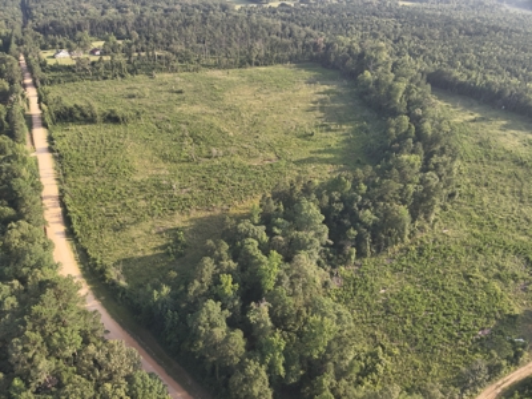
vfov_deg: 56.8
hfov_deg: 71.6
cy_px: 200
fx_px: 369
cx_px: 266
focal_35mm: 24
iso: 100
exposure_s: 1/250
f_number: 2.8
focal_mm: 4.4
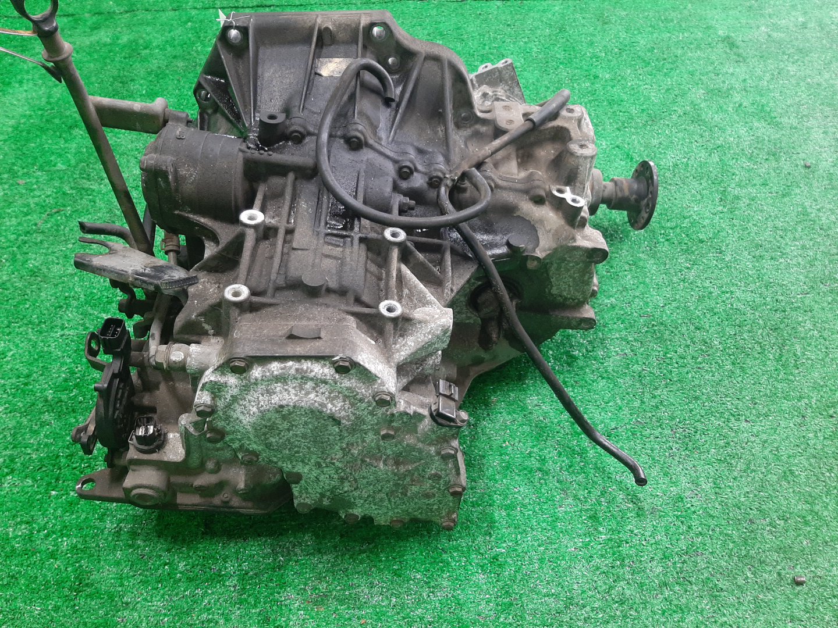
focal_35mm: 26
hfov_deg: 67.3
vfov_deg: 53.1
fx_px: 629
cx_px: 419
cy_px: 314
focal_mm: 3.93
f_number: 1.7
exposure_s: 1/50
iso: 165
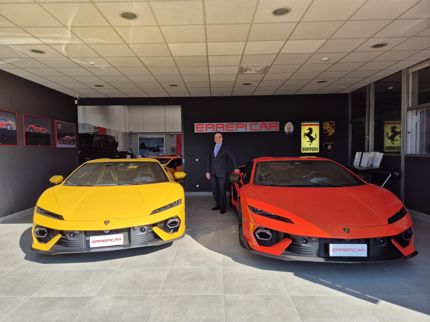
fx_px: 286
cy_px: 161
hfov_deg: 73.9
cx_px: 215
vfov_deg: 58.9
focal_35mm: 23
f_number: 1.8
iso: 25
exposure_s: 1/1468
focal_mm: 5.4
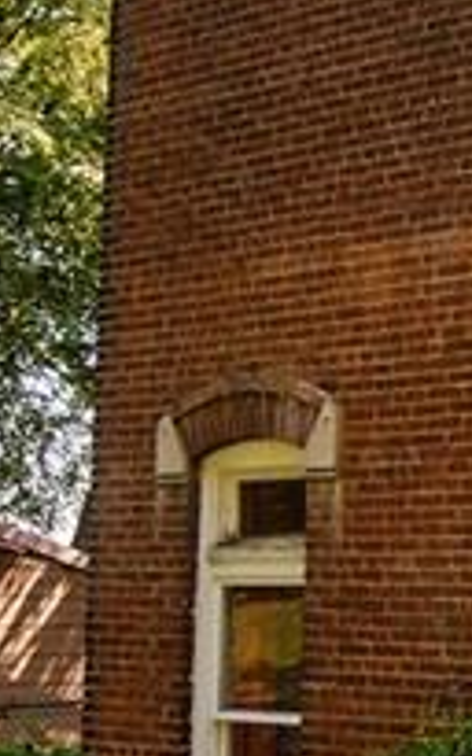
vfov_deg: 33.0
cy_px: 538
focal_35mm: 61
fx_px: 1256
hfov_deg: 17.2
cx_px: 865
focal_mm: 16
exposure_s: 1/4000
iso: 100
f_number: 2.8
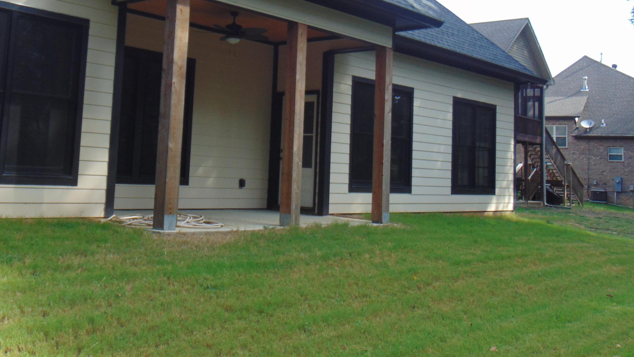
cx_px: 249
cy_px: 86
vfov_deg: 26.7
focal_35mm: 44
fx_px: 740
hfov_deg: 46.1
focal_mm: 5.8
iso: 80
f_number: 3.2
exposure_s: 1/200
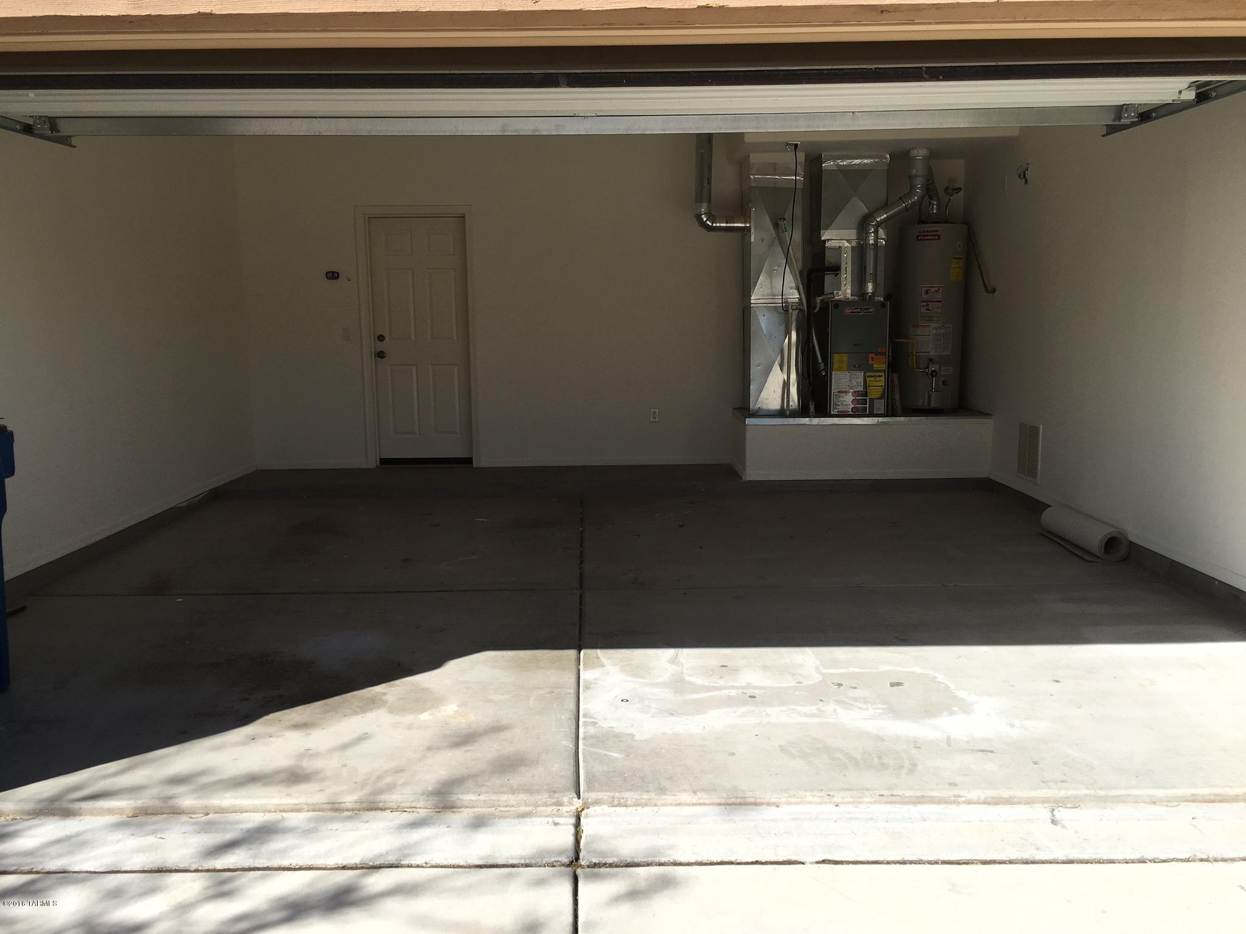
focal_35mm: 29
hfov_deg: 61.7
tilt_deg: -6.8
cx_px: 623
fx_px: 1044
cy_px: 467
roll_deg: -0.1
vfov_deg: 48.2
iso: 25
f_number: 2.2
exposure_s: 1/1026
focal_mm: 4.15
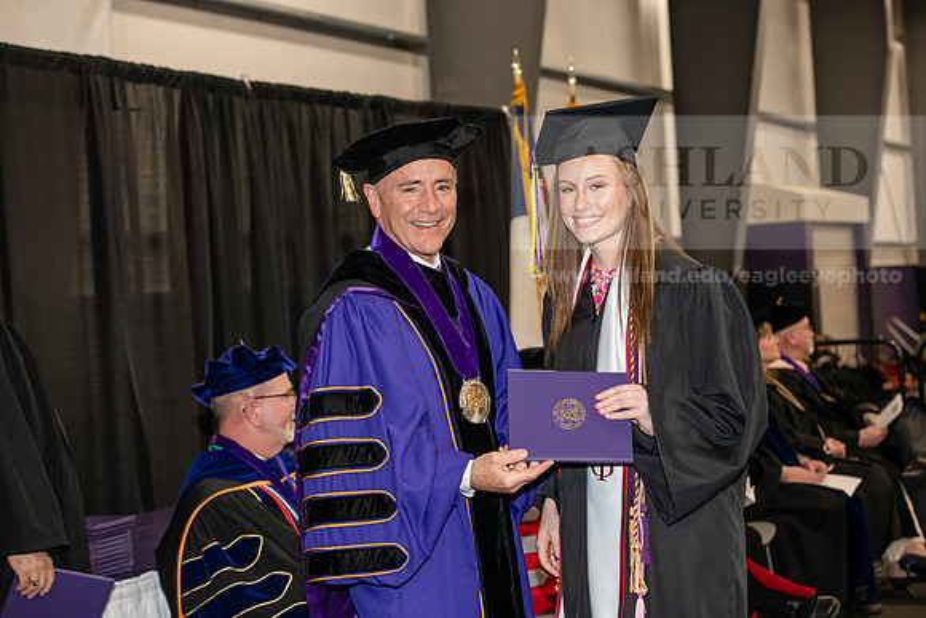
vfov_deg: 19.5
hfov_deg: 28.8
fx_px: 1801
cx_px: 463
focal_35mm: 70
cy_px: 309
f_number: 5
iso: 2500
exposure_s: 1/200
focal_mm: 70
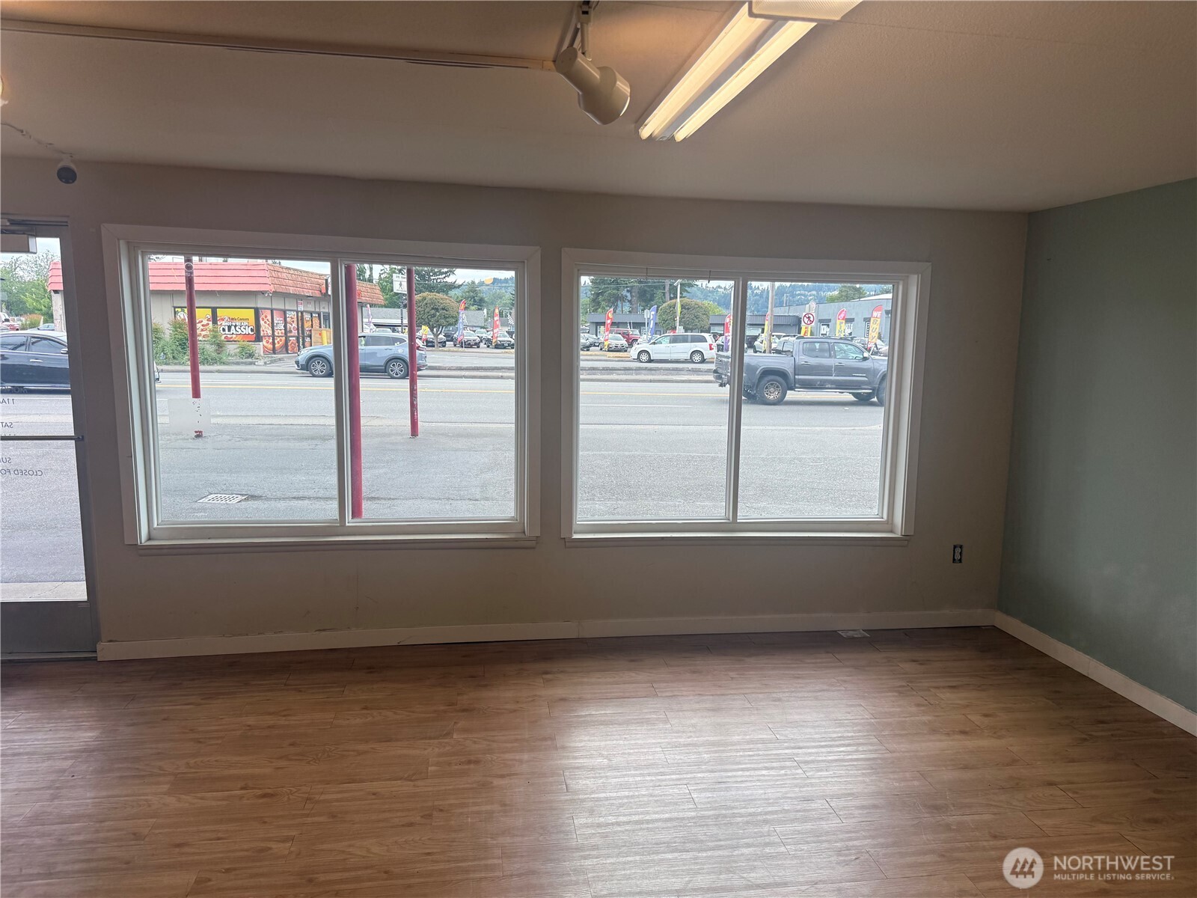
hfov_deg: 71.6
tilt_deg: -7.9
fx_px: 830
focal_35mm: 24
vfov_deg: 56.8
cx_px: 598
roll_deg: -0.4
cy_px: 449
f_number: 1.78
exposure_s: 1/374
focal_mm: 6.76
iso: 80
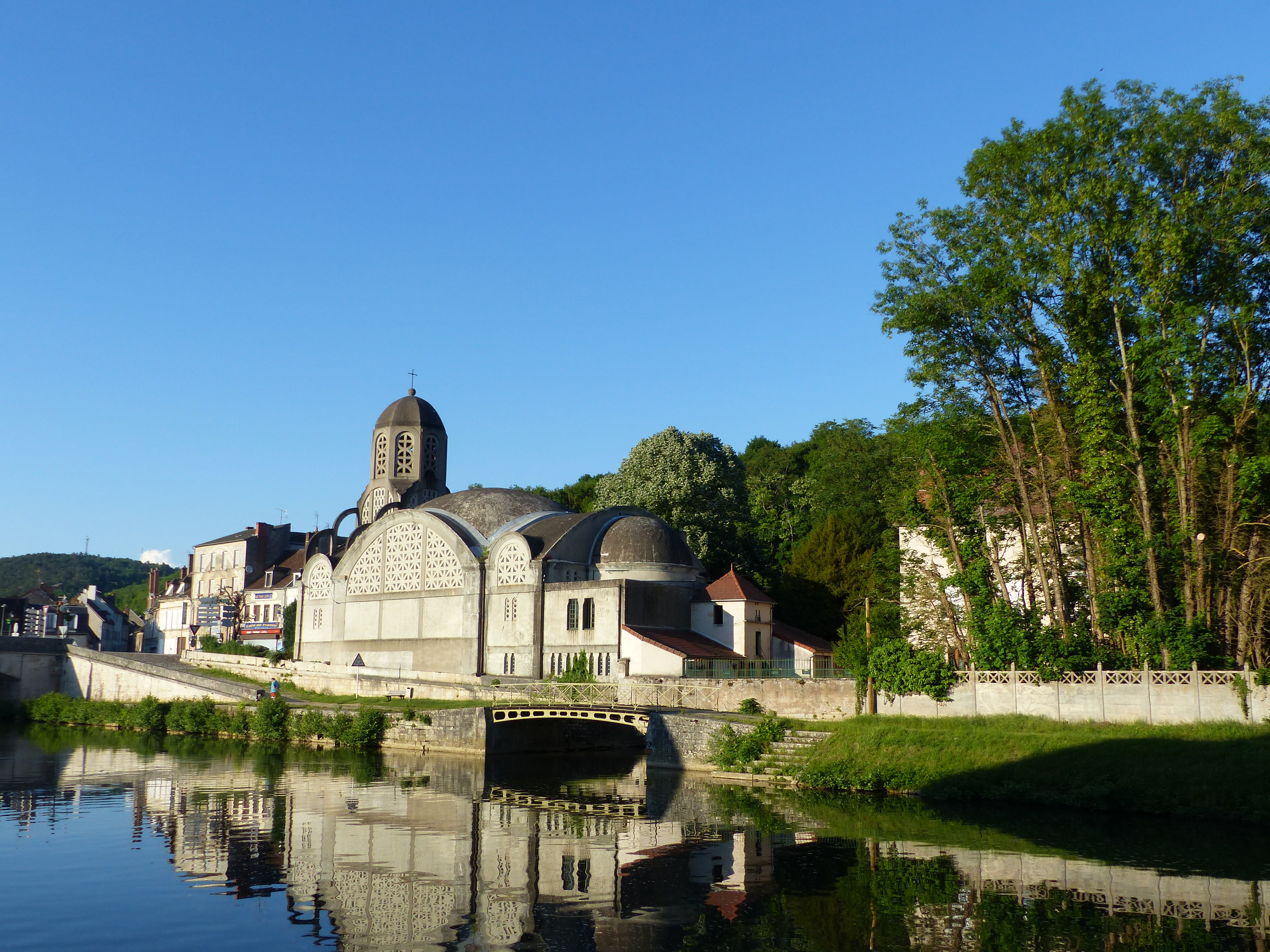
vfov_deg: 42.9
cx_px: 635
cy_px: 476
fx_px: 1211
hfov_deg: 55.4
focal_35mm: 33
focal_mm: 5.9
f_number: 4
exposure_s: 1/800
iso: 100
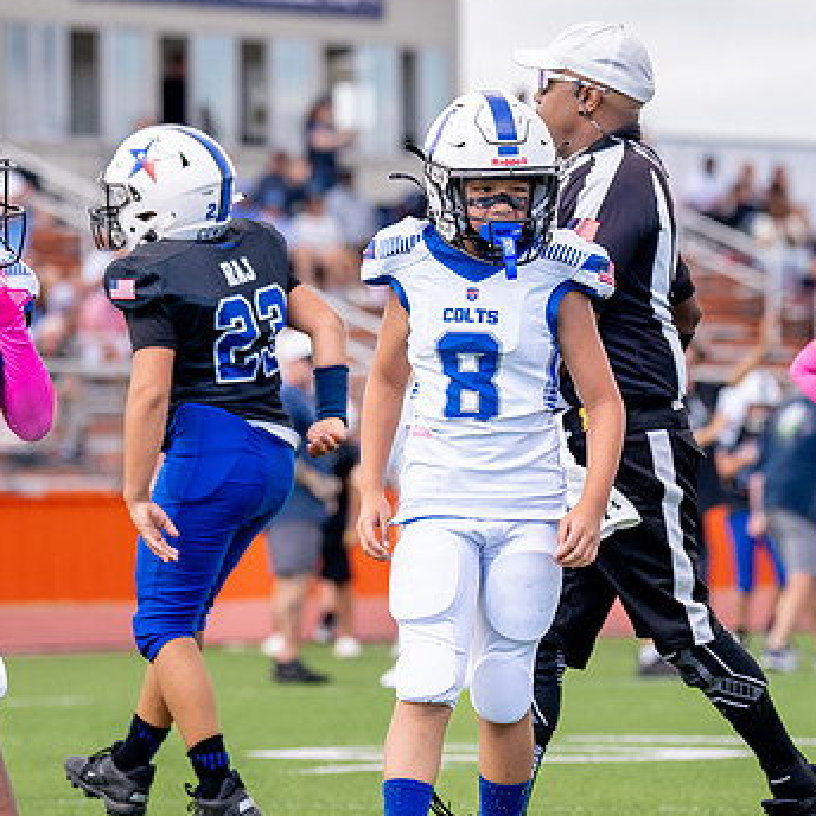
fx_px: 7254
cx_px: 372
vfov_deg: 6.4
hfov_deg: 6.4
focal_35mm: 272
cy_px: 146
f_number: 2.8
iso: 400
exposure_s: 1/3200
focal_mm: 115
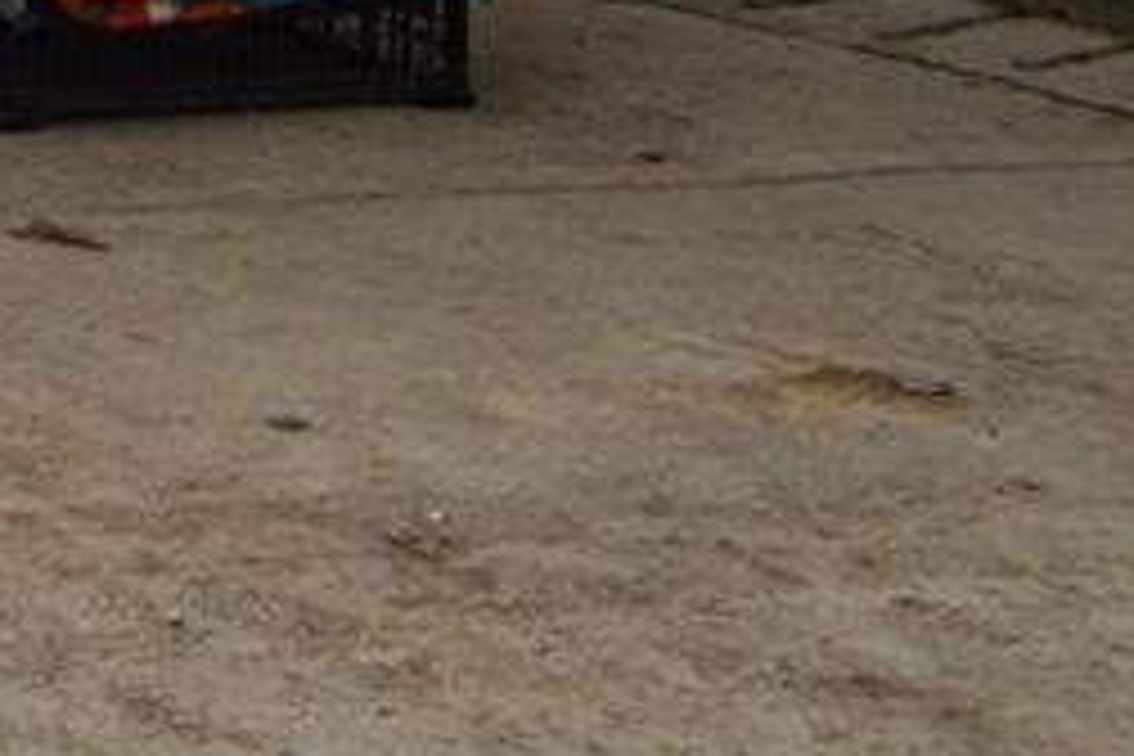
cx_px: -3136
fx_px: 7213
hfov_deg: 7.1
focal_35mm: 229
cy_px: -2074
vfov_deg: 5.4
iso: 160
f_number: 8
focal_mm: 20
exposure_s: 1/250
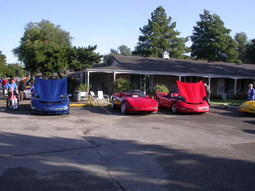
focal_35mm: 38
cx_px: 128
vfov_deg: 37.7
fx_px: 280
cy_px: 96
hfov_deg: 49.0
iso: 100
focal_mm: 7.85
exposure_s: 1/264
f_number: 6
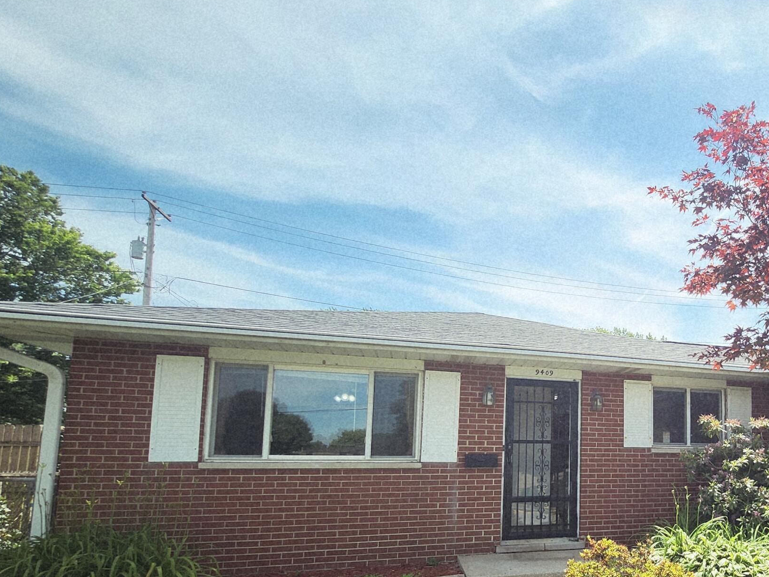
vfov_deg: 54.9
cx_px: 639
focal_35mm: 24
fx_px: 533
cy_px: 413
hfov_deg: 63.8
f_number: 2.2
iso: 32
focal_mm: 1.74
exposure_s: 1/1163
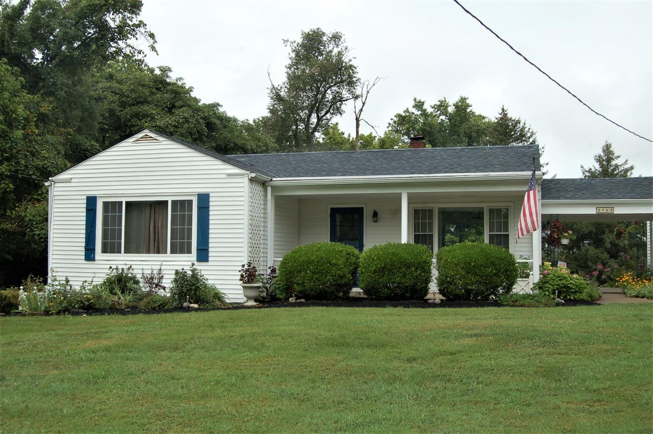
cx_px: 326
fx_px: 707
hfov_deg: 49.6
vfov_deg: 34.1
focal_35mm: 39
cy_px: 217
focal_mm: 26
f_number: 9
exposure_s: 1/250
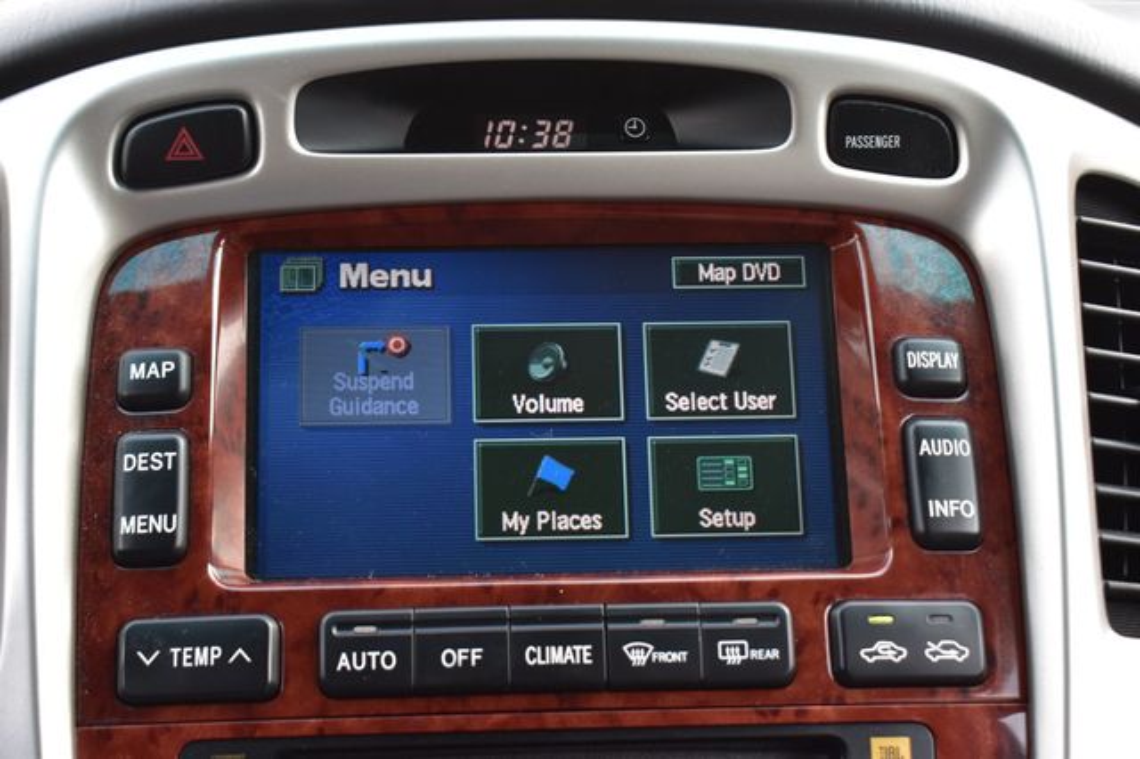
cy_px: 380
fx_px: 1899
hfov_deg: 33.4
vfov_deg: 22.6
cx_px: 570
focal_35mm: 60
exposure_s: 1/30
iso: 400
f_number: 7.1
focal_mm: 40
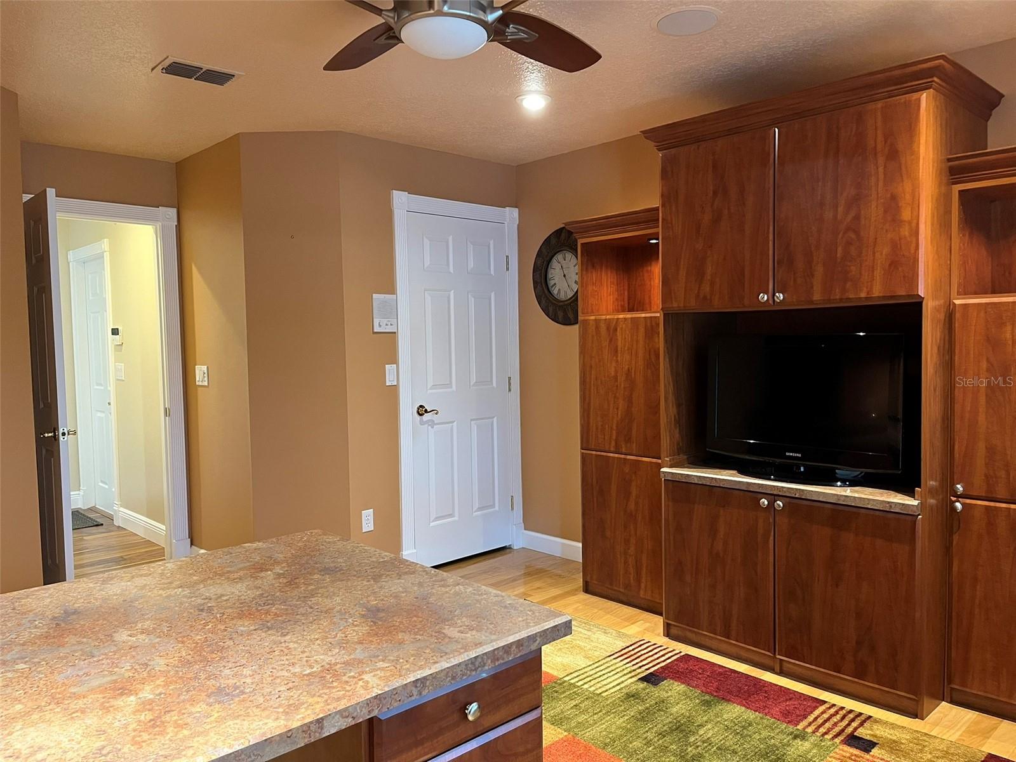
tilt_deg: -3.6
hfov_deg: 67.3
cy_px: 381
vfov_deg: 53.1
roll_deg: +1.4
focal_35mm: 26
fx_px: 763
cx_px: 508
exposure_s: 1/60
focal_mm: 5.1
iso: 400
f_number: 1.6
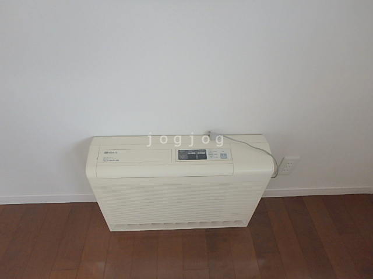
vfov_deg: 63.4
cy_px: 140
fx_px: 226
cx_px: 186
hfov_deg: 79.0
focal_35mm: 21
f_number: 3.5
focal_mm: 3.7
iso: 200
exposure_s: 1/60
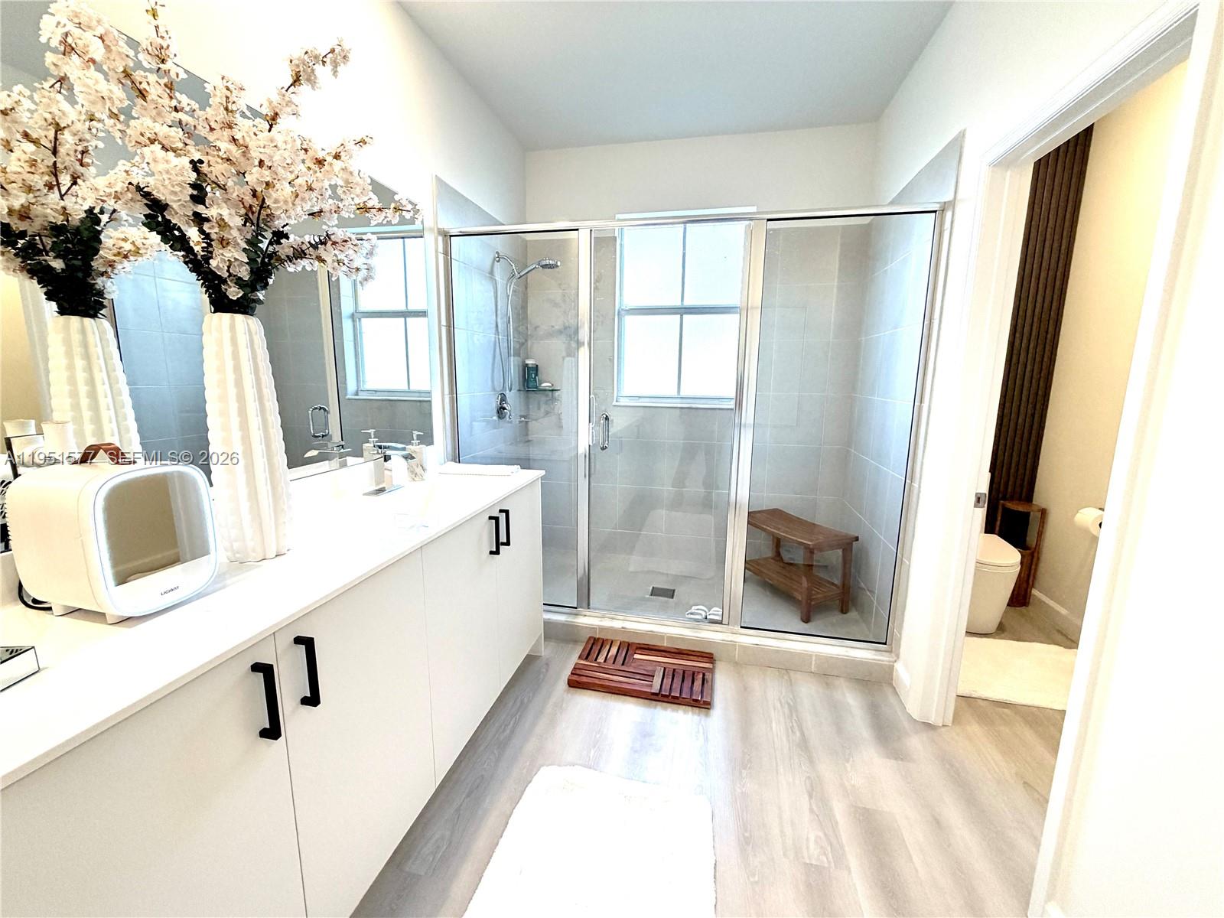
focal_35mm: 14
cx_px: 612
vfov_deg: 85.7
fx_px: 495
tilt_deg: -9.5
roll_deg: -0.4
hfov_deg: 102.1
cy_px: 459
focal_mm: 2.22
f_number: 2.2
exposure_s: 1/120
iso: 200
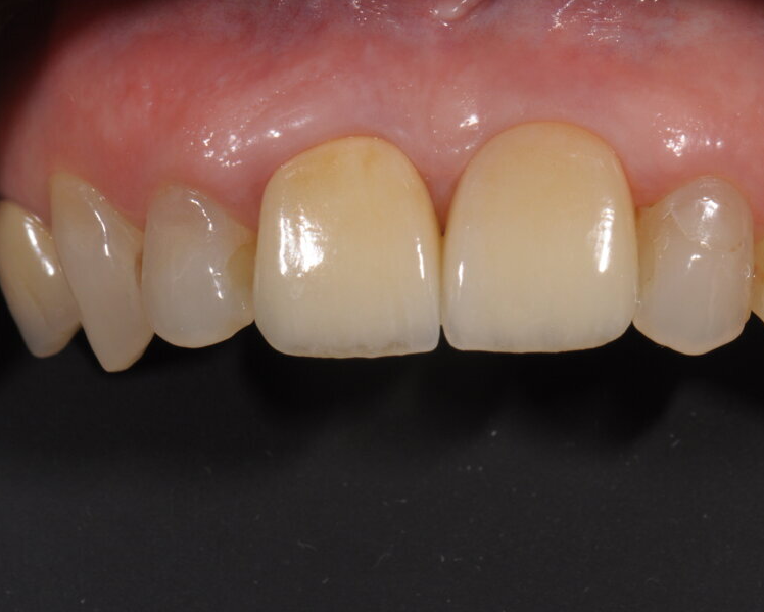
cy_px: 306
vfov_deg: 8.7
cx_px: 441
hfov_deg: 10.8
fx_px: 4039
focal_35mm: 179
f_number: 36
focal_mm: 105
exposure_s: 1/125
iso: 400
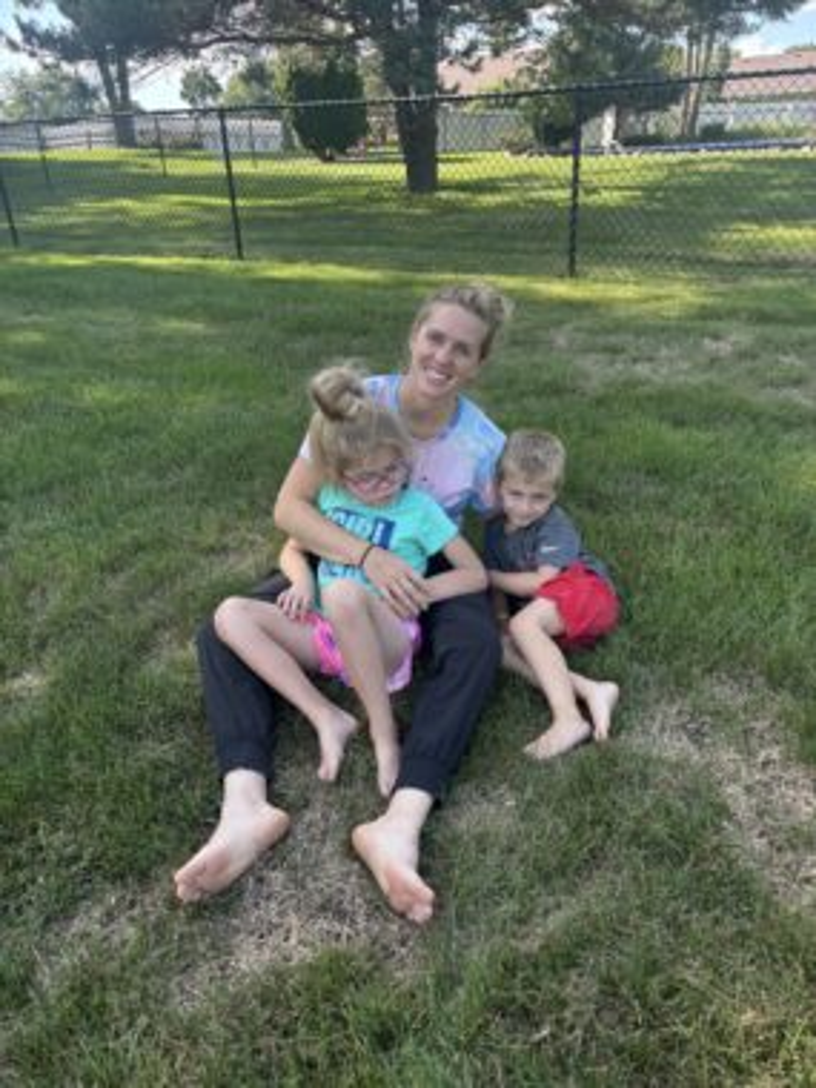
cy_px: 544
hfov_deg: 53.1
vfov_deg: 67.3
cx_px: 408
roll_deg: +2.5
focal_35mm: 26
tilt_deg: -24.3
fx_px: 817
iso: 50
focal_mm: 5.96
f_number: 1.6
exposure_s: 1/369
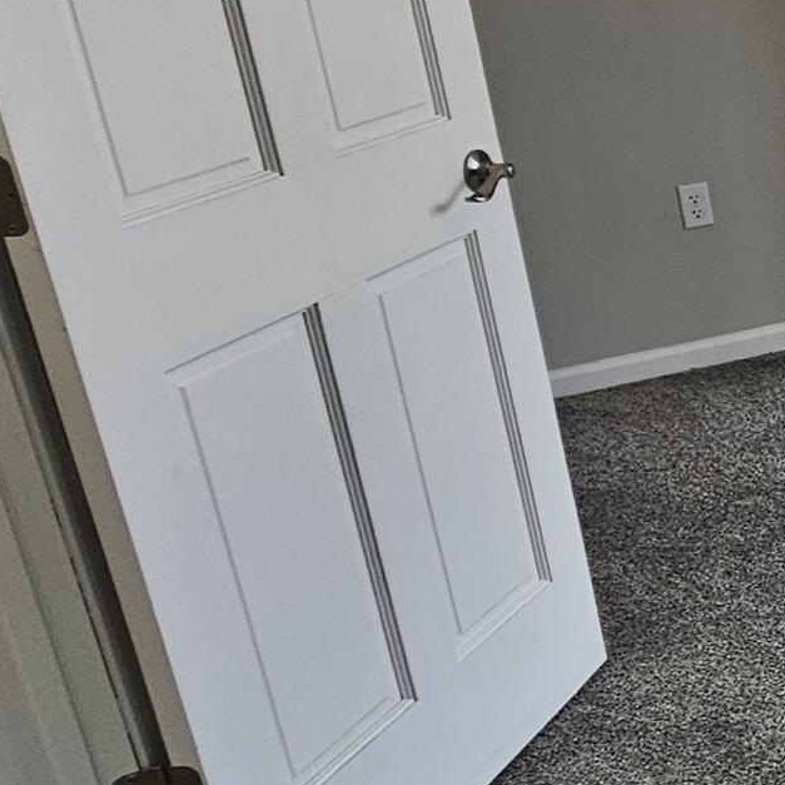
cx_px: 1520
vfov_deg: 30.9
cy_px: 278
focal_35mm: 55
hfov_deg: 19.6
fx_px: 1411
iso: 64
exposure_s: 1/60
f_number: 2.2
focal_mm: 2.2
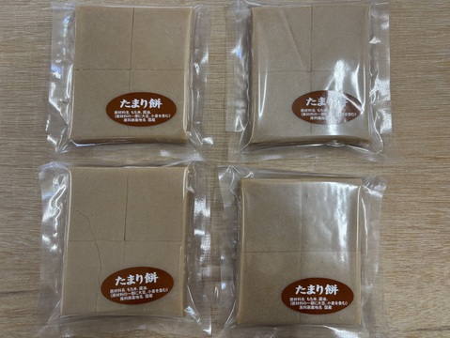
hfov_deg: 67.3
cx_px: 225
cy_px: 169
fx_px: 338
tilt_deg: -85.4
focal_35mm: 26
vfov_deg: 53.1
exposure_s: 1/121
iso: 125
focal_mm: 5.96
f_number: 1.6
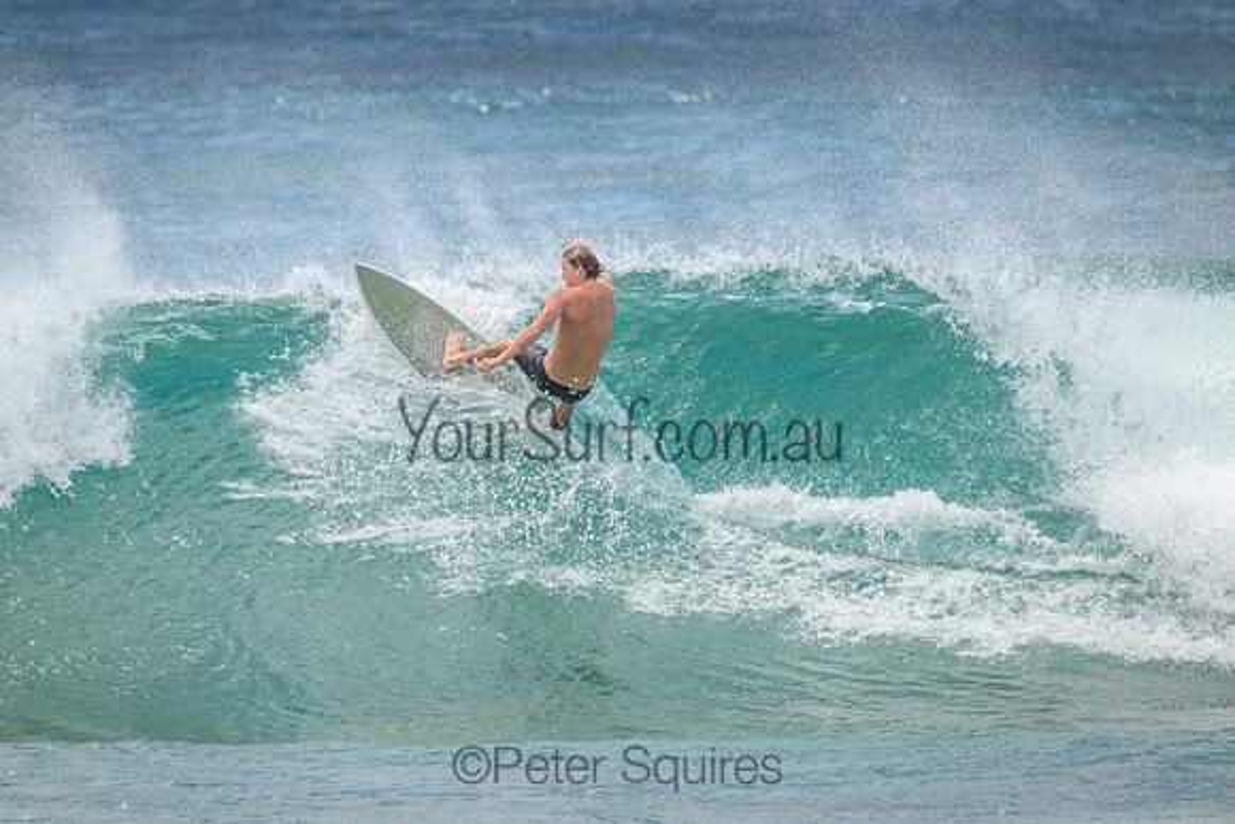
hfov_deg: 2.6
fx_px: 27450
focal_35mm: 800
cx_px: 618
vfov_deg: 1.7
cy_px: 412
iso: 800
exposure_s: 1/2000
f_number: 11
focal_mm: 800
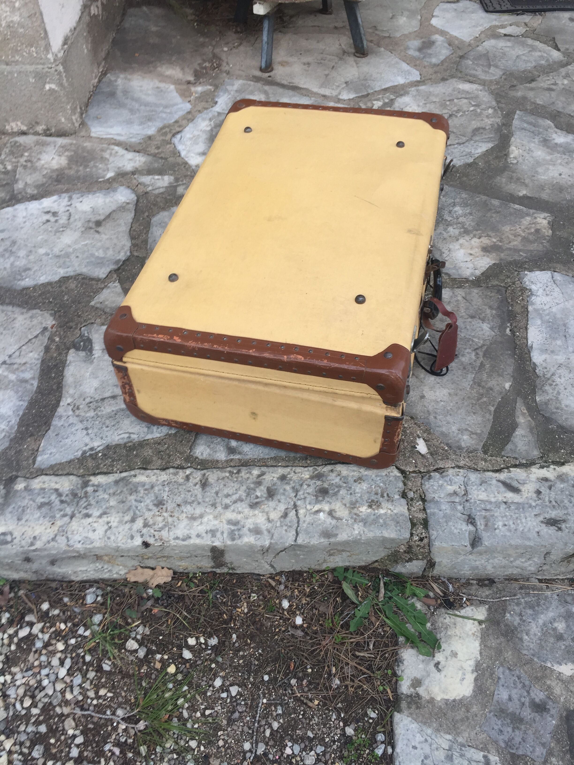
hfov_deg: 48.2
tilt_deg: -46.9
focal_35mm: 29
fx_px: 641
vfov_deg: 61.7
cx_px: 287
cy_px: 382
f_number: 2.2
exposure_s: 1/139
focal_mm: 4.15
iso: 32
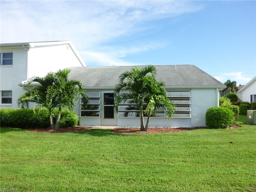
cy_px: 96
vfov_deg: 54.9
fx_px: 185
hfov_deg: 69.4
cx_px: 128
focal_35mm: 25
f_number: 3.3
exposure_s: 1/400
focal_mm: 4.5
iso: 80
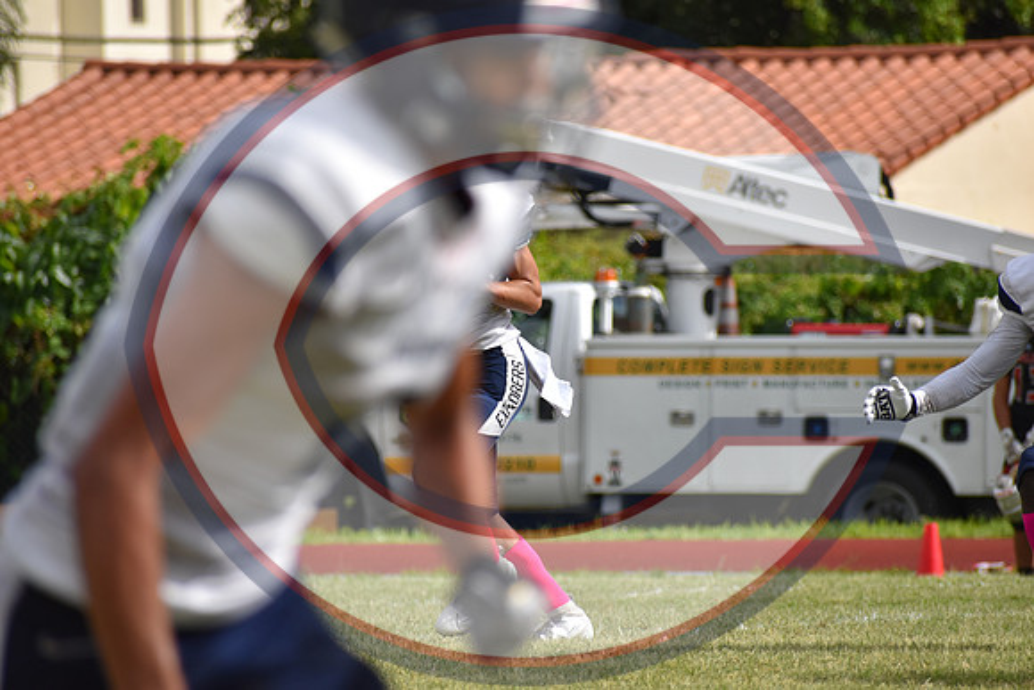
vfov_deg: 3.3
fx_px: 12066
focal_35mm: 420
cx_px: 517
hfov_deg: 4.9
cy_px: 345
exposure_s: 1/1600
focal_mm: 280
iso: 400
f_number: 7.1
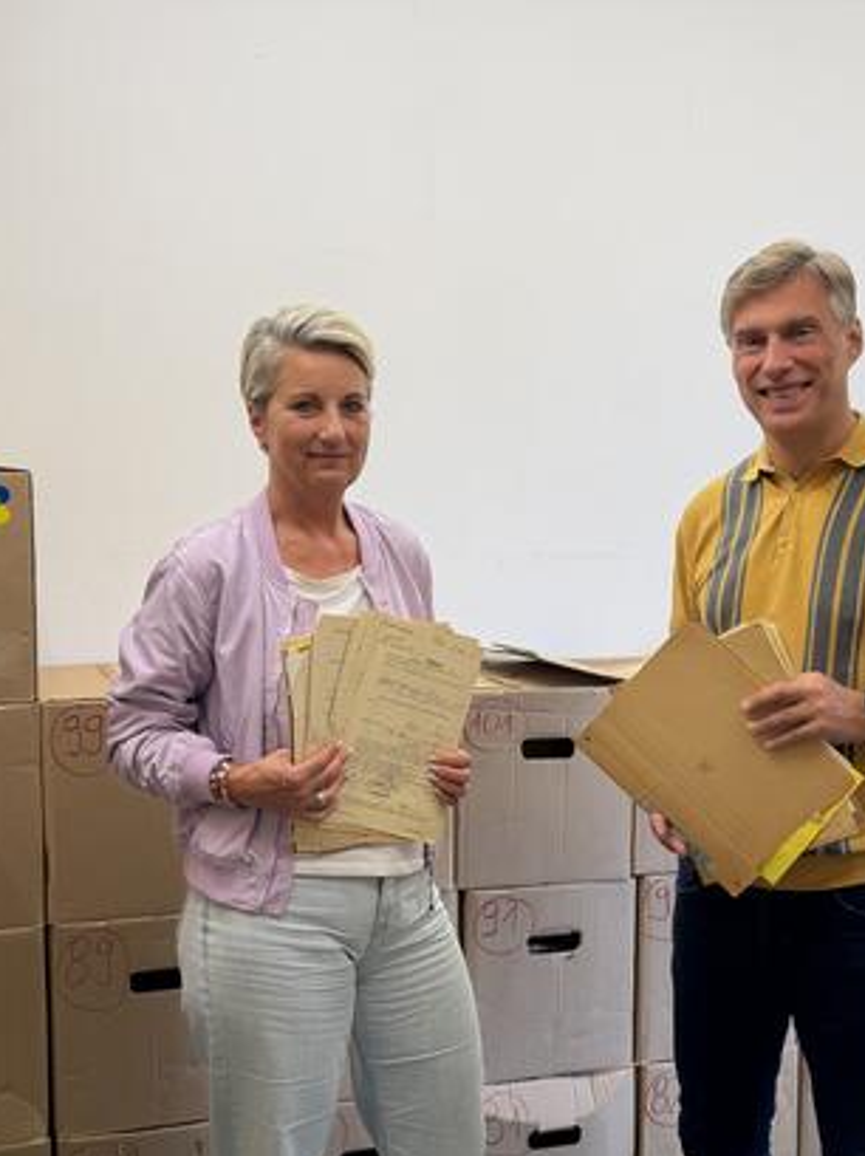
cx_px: 560
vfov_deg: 40.2
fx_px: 1568
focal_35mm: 47
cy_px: 718
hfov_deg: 30.7
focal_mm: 6.76
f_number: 1.78
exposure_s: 1/121
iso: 50
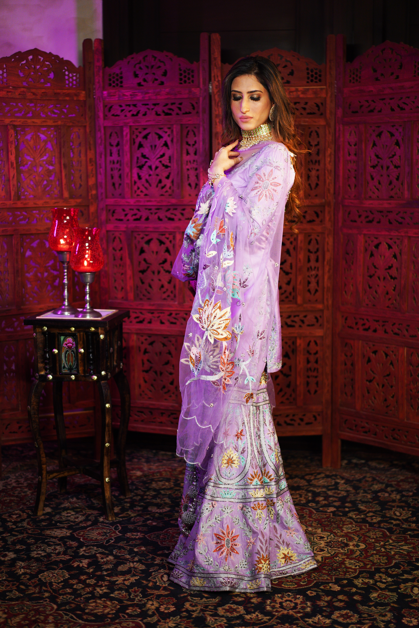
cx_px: 210
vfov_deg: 36.2
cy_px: 314
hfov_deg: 24.6
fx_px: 960
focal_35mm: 55
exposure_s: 1/320
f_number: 1.8
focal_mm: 55
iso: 800
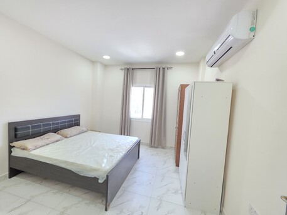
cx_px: 144
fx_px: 108
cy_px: 108
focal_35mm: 13
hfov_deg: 106.2
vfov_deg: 89.9
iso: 400
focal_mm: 2.2
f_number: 1.9
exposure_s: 1/100
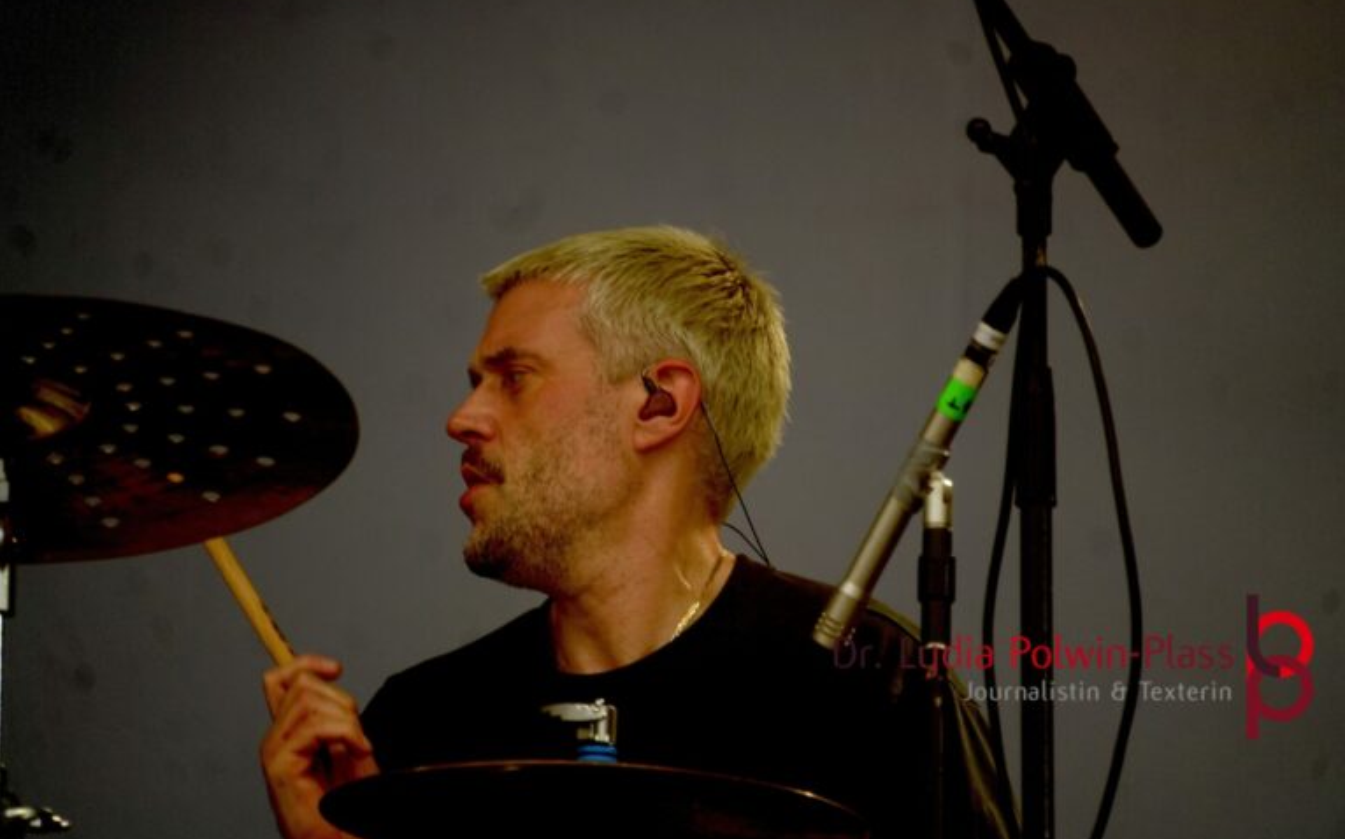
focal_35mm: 411
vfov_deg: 3.2
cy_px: 402
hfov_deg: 5.1
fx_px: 15059
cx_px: 672
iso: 400
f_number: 6.3
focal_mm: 268
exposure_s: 1/500
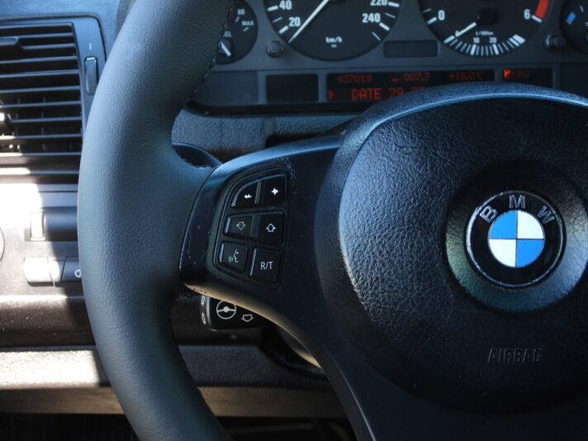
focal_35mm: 65
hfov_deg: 29.8
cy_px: 220
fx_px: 1104
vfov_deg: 22.6
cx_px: 294
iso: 100
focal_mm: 11.7
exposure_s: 1/40
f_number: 3.5
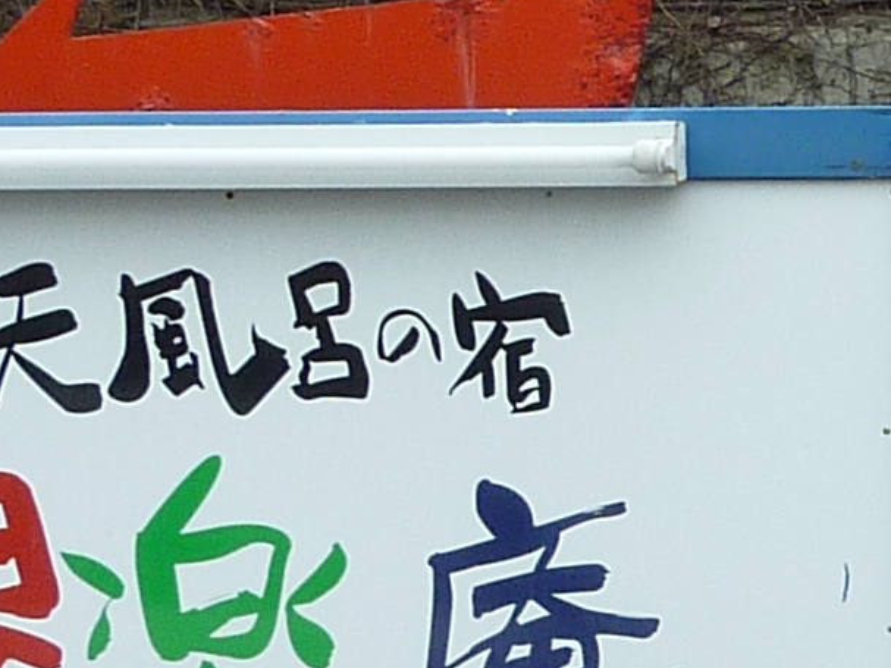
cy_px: 458
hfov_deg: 11.2
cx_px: 1126
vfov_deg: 8.6
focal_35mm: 172
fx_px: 4426
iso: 80
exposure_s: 1/250
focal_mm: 4.7
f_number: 4
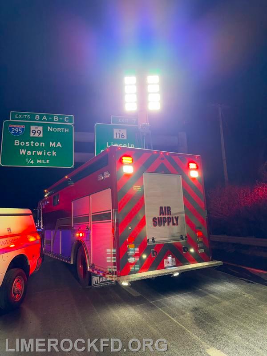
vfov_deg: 71.6
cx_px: 134
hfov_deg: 56.8
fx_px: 247
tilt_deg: +10.5
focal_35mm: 24
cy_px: 178
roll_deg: +2.9
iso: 320
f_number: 1.78
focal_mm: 6.76
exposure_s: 1/120
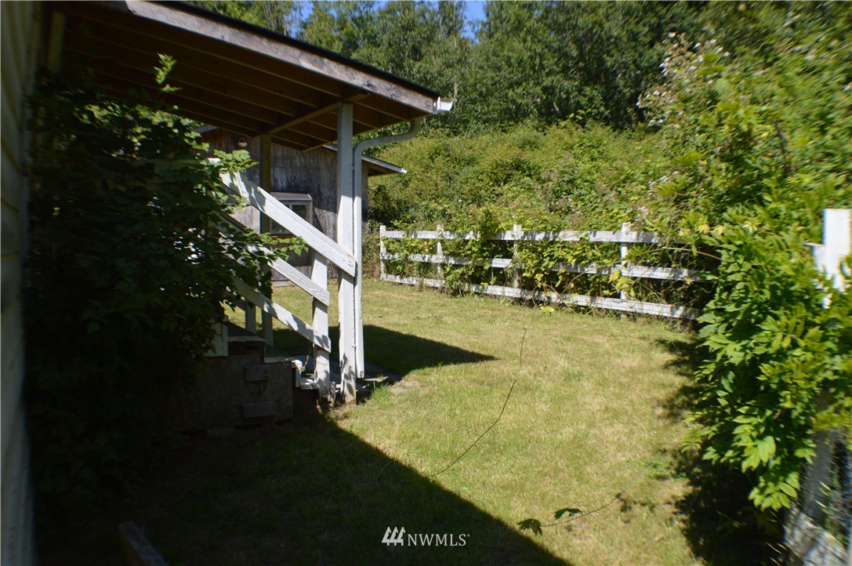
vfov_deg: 22.6
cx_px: 426
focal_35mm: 60
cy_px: 283
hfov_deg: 33.4
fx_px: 1418
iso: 100
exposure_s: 1/200
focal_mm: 40
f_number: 7.1
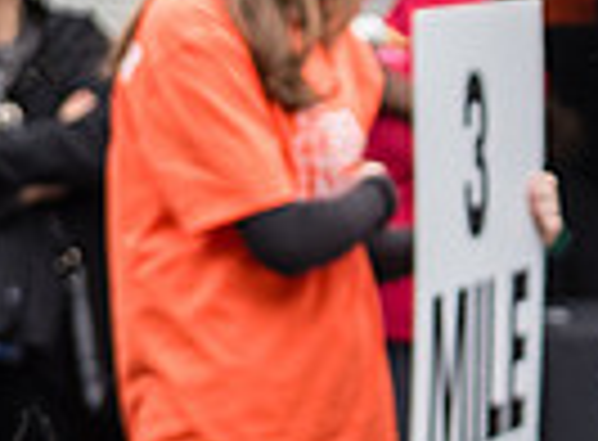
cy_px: 211
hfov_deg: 6.0
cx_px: 853
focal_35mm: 332
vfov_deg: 4.4
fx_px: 5699
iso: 400
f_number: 4
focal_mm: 66
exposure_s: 1/1000
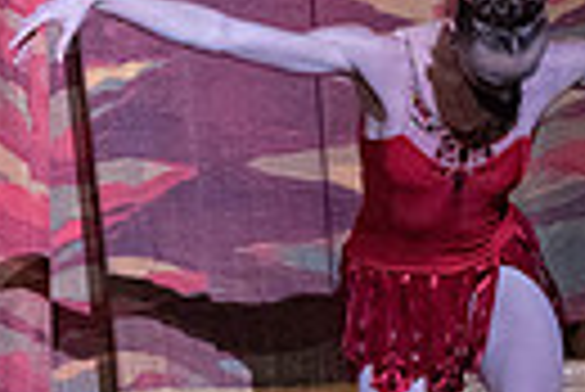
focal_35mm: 1195
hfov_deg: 1.7
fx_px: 19440
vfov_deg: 1.2
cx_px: -198
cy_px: 201
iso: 16000
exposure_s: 1/500
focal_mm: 268
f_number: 11
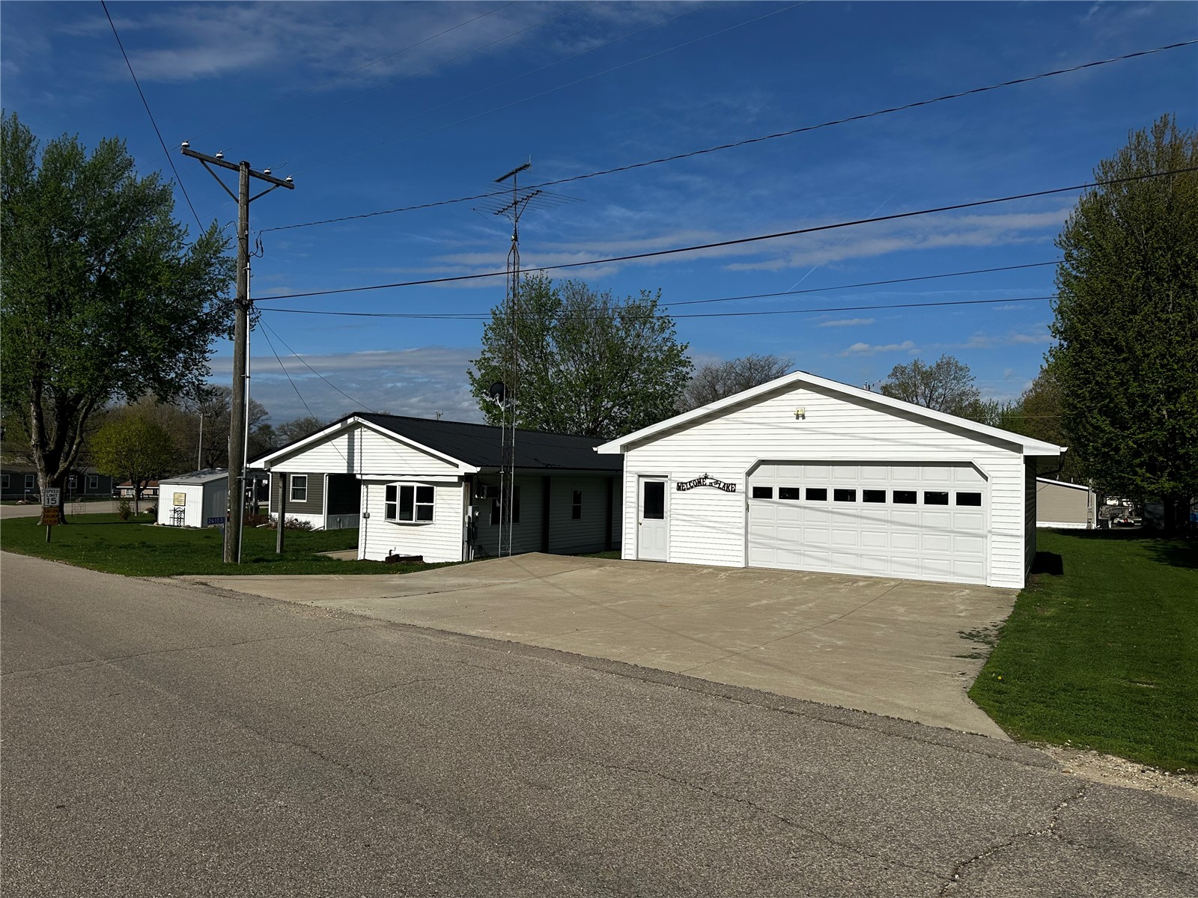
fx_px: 831
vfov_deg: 56.8
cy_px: 449
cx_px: 599
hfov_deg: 71.6
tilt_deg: +1.8
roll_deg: -0.5
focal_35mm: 24
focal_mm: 6.86
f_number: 1.78
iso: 80
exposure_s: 1/10753
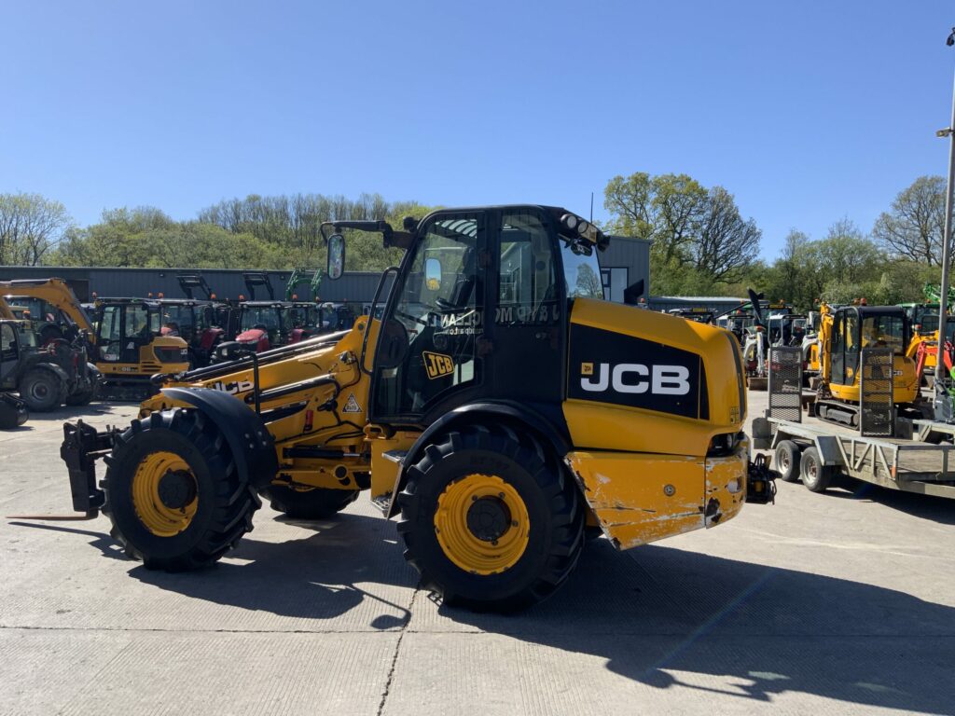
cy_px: 358
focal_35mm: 29
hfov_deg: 61.7
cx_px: 478
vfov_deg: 48.2
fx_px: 800
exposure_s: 1/1626
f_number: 1.8
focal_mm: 3
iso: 16
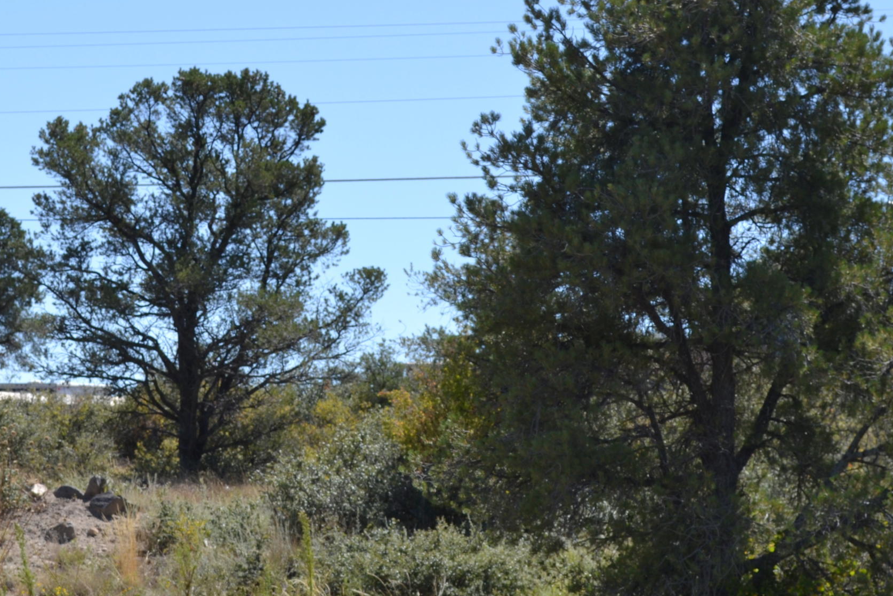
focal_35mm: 121
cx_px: 323
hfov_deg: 16.9
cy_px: 323
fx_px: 2999
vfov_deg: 11.3
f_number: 8
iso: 100
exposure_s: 1/200
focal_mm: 45
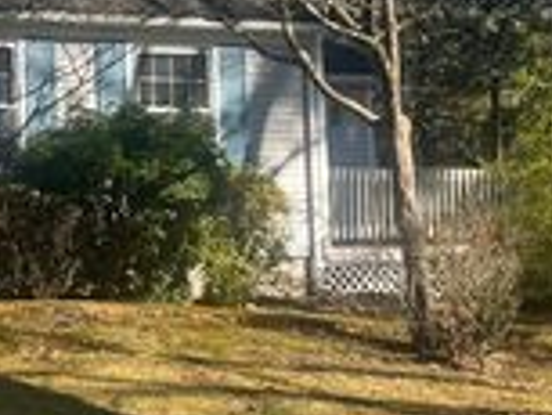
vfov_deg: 17.4
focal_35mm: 85
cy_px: 229
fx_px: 1357
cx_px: -83
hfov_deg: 21.6
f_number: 1.6
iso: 32
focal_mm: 4.2
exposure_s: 1/1435
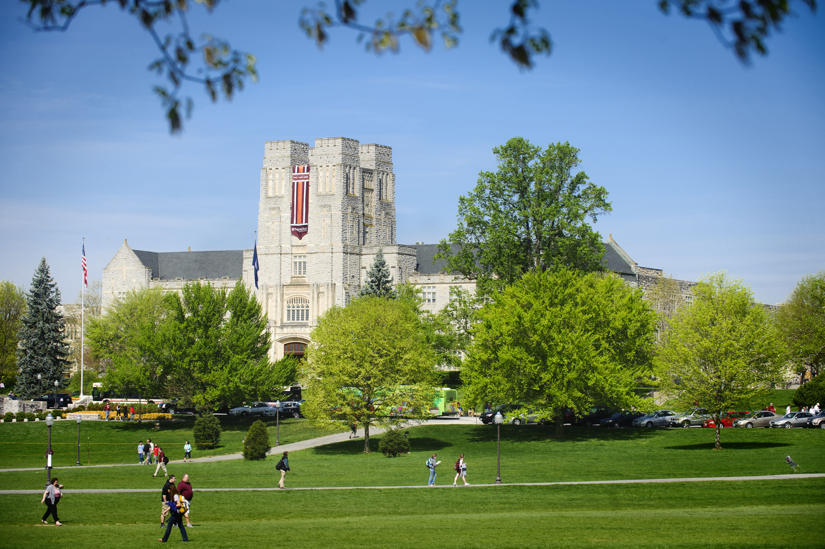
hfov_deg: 20.8
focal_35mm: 98
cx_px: 412
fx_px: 2244
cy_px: 274
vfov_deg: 13.9
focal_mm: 98
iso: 200
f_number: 6.3
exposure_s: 1/640
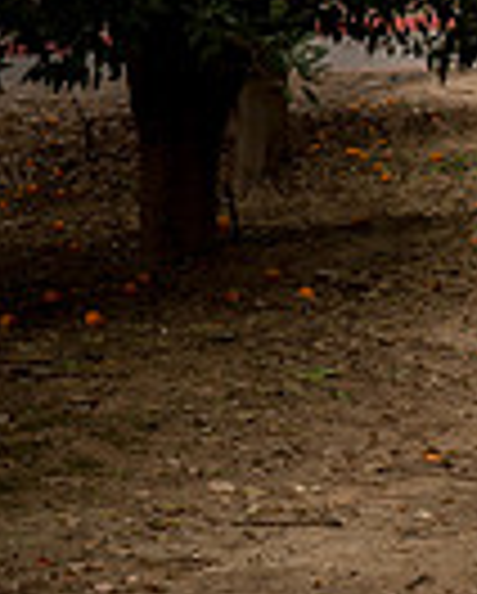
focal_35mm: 224
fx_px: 3944
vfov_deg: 8.6
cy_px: 148
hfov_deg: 6.9
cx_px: 630
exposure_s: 1/25
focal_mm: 70
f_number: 14
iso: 640
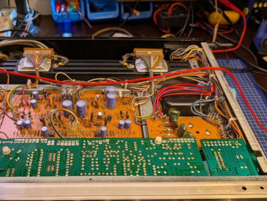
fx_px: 255
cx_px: 95
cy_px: 130
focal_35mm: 33
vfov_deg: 42.6
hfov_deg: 54.4
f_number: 1.68
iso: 20
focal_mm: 6.9
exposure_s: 1/427
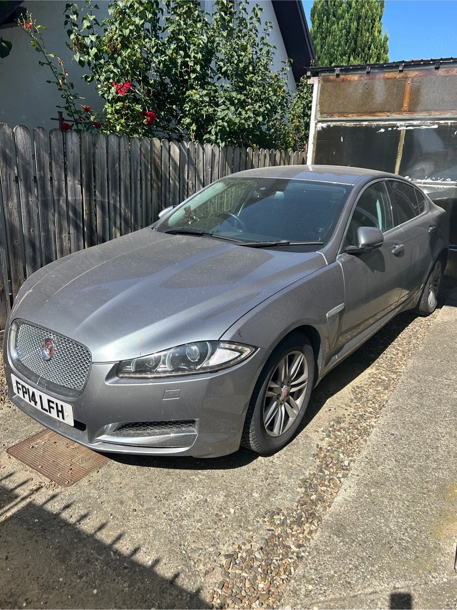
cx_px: 228
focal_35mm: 26
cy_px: 305
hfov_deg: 53.0
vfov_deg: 67.3
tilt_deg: -17.7
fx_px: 458
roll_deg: -2.1
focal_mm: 5.7
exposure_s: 1/2994
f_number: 1.5
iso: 50
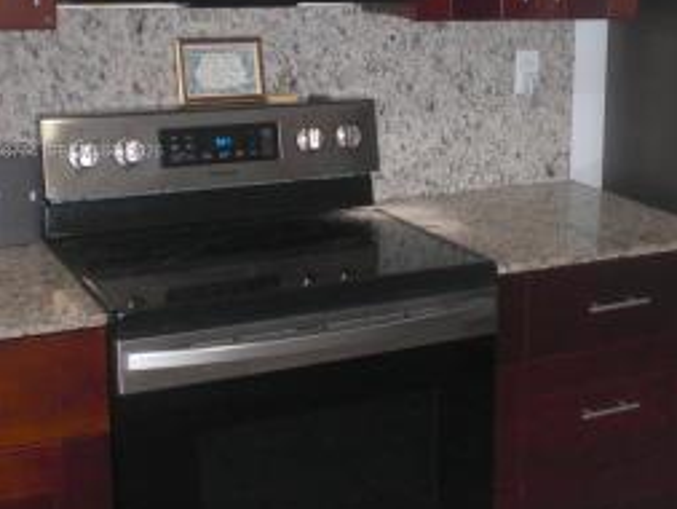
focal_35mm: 60
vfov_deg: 24.3
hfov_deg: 31.7
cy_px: 153
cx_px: 490
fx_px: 1174
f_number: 3.1
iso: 200
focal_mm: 6.3
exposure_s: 1/60
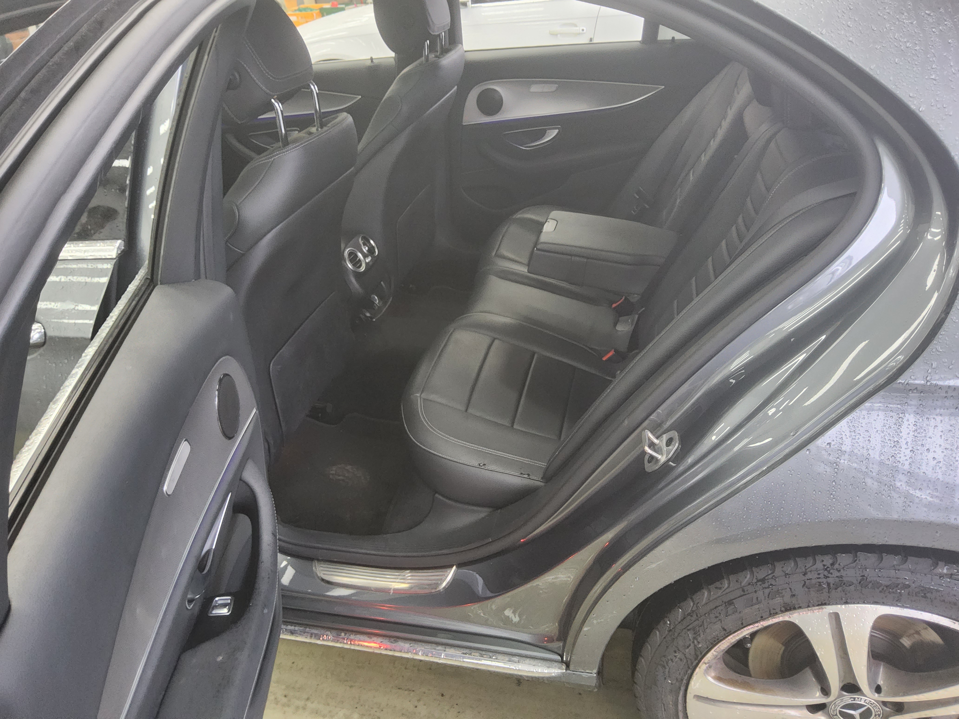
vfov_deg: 54.9
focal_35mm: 25
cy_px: 360
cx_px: 480
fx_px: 693
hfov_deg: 69.4
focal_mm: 3.08
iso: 400
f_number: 2
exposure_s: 1/120
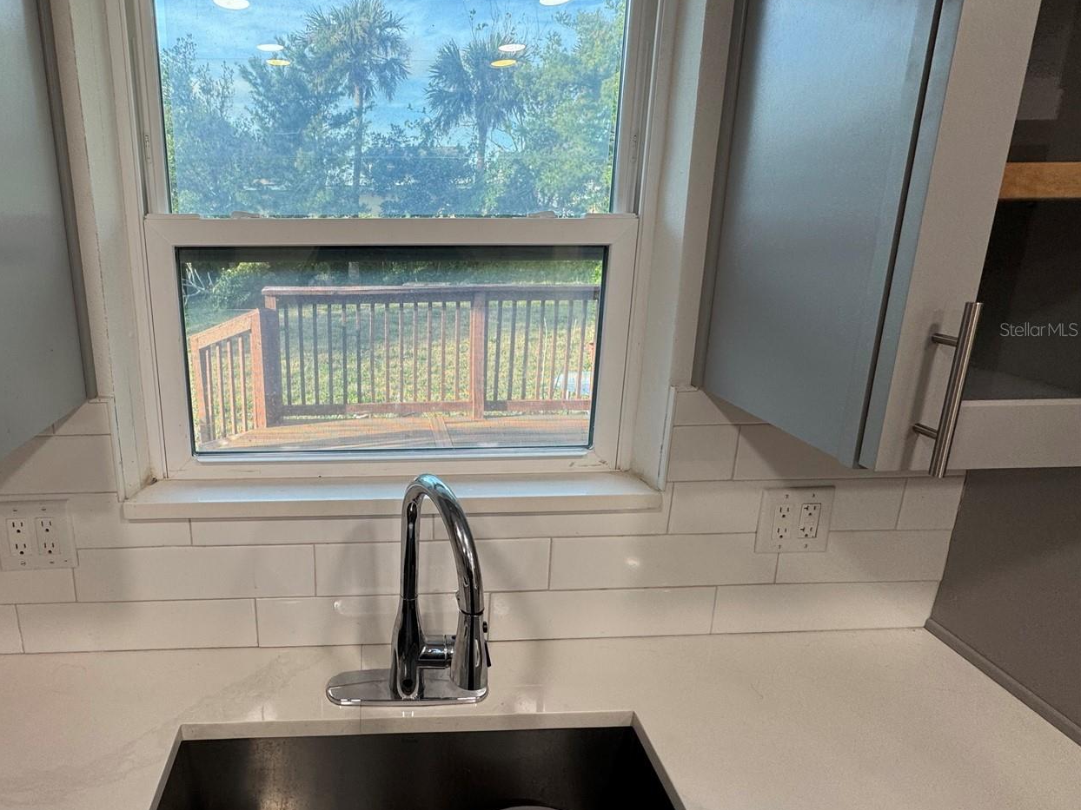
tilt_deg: -12.2
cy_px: 329
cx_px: 387
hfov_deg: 85.5
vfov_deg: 70.9
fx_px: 562
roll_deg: +0.4
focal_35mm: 18
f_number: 2.2
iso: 80
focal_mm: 2.22
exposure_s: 1/120
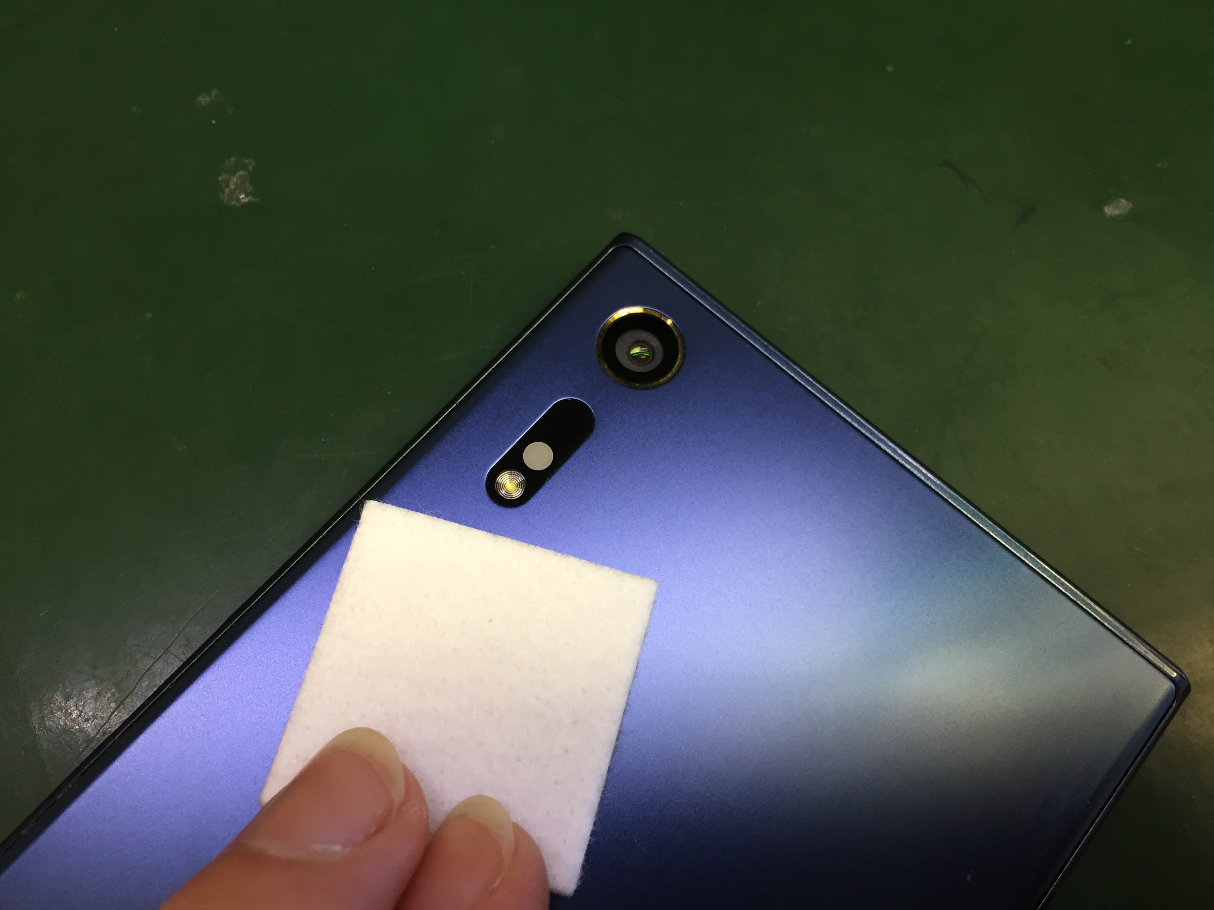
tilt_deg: -70.7
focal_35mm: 29
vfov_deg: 48.2
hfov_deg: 61.7
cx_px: 607
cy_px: 455
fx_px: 1017
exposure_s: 1/33
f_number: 2.2
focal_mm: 4.15
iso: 50
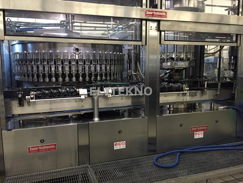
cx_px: 122
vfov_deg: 48.2
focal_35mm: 29
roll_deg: -1.0
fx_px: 204
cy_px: 92
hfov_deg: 61.7
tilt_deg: -7.6
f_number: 2.2
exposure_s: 1/25
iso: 250
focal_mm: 4.15
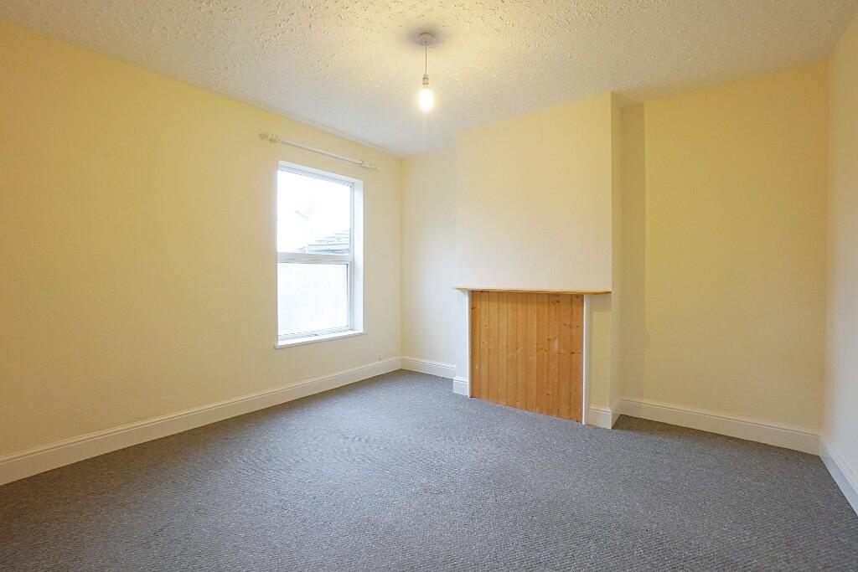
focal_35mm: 15
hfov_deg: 100.4
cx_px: 429
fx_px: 358
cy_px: 286
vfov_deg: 77.3
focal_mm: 10
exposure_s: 1/3
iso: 640
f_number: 18
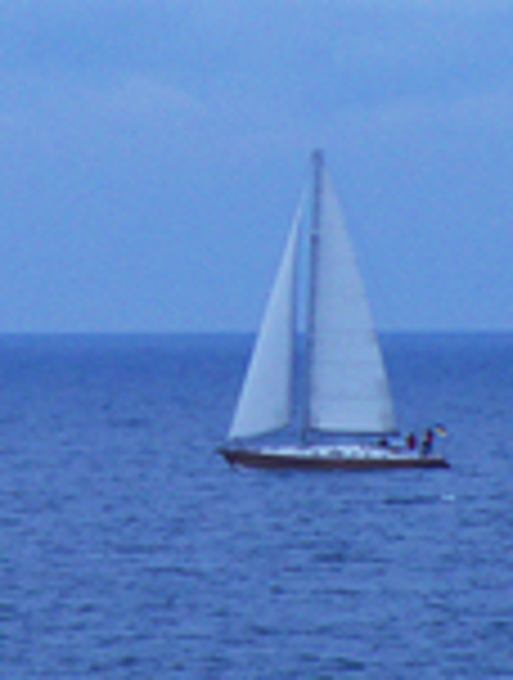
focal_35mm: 615
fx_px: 12101
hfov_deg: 2.4
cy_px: 99
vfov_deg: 3.2
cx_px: 68
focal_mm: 36.6
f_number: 7.8
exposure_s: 1/250
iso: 100
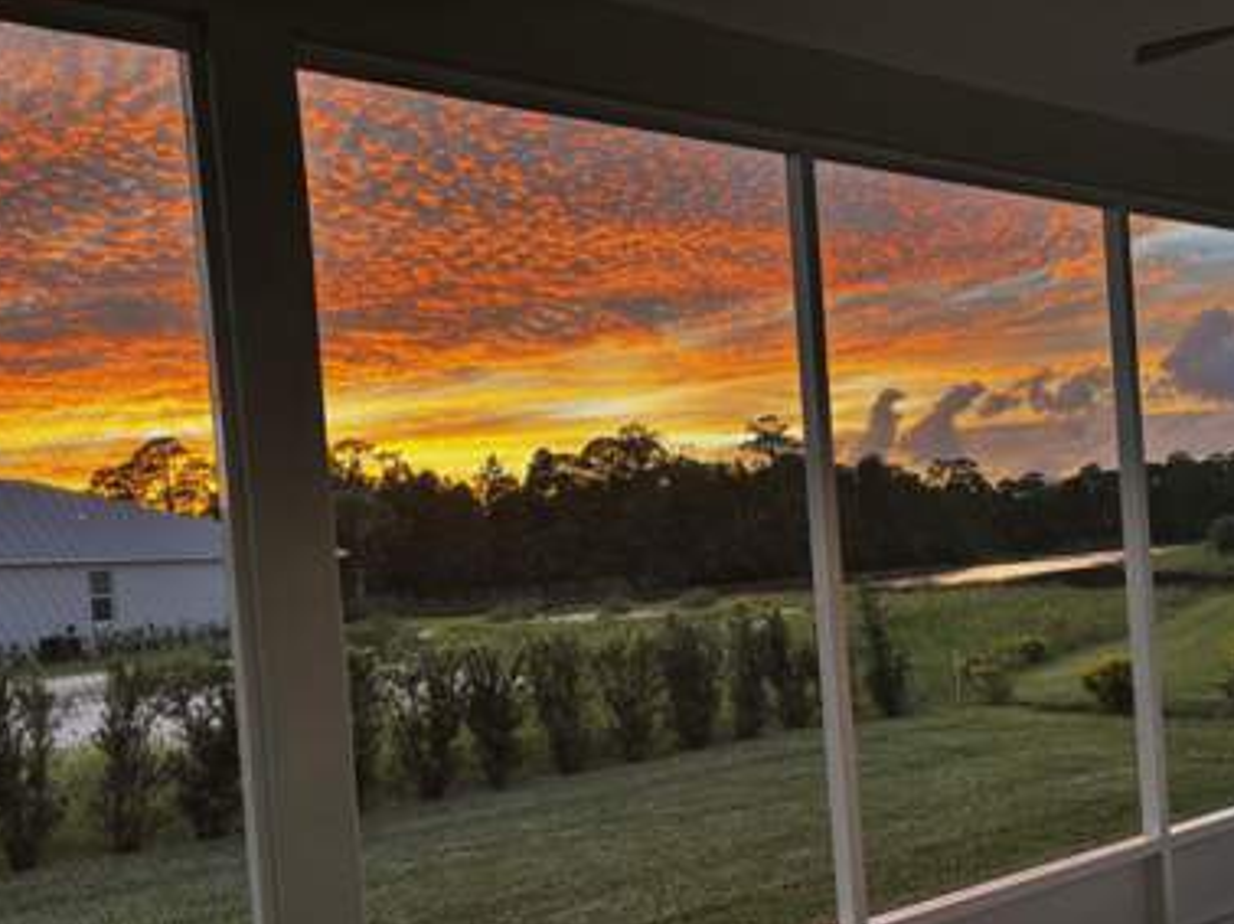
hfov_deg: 55.0
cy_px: 583
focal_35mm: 33
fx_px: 1176
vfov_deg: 42.5
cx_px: 731
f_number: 1.6
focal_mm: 5.96
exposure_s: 1/60
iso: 160
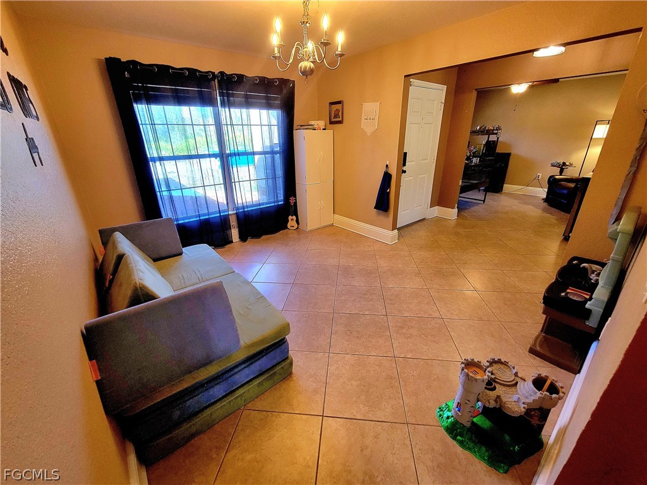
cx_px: 324
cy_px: 242
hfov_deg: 106.2
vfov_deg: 89.9
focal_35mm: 13
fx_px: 243
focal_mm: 2.2
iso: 400
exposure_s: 1/60.2
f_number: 2.2
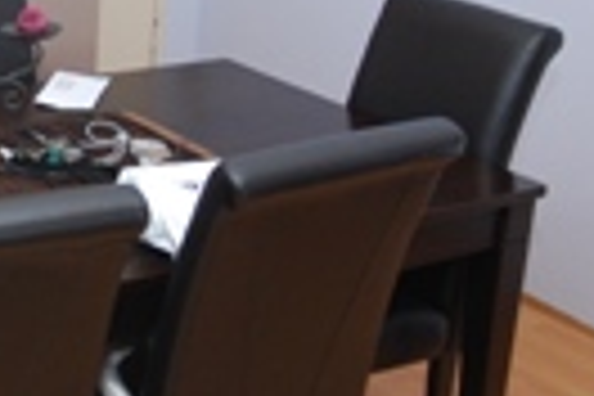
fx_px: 1204
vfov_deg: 18.5
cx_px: -4
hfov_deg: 26.2
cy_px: 76
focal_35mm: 73
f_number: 4
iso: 250
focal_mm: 10
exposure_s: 1/60
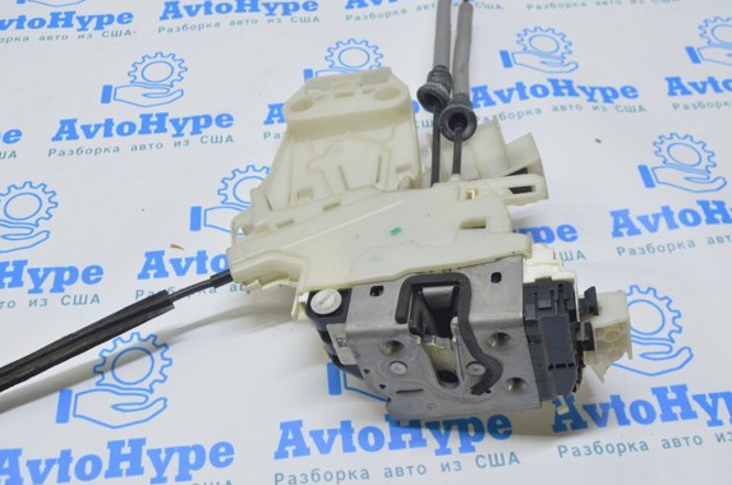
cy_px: 243
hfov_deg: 50.1
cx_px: 359
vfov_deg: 34.5
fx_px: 783
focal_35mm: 39
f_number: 5.6
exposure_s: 1/20
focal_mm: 23
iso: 400
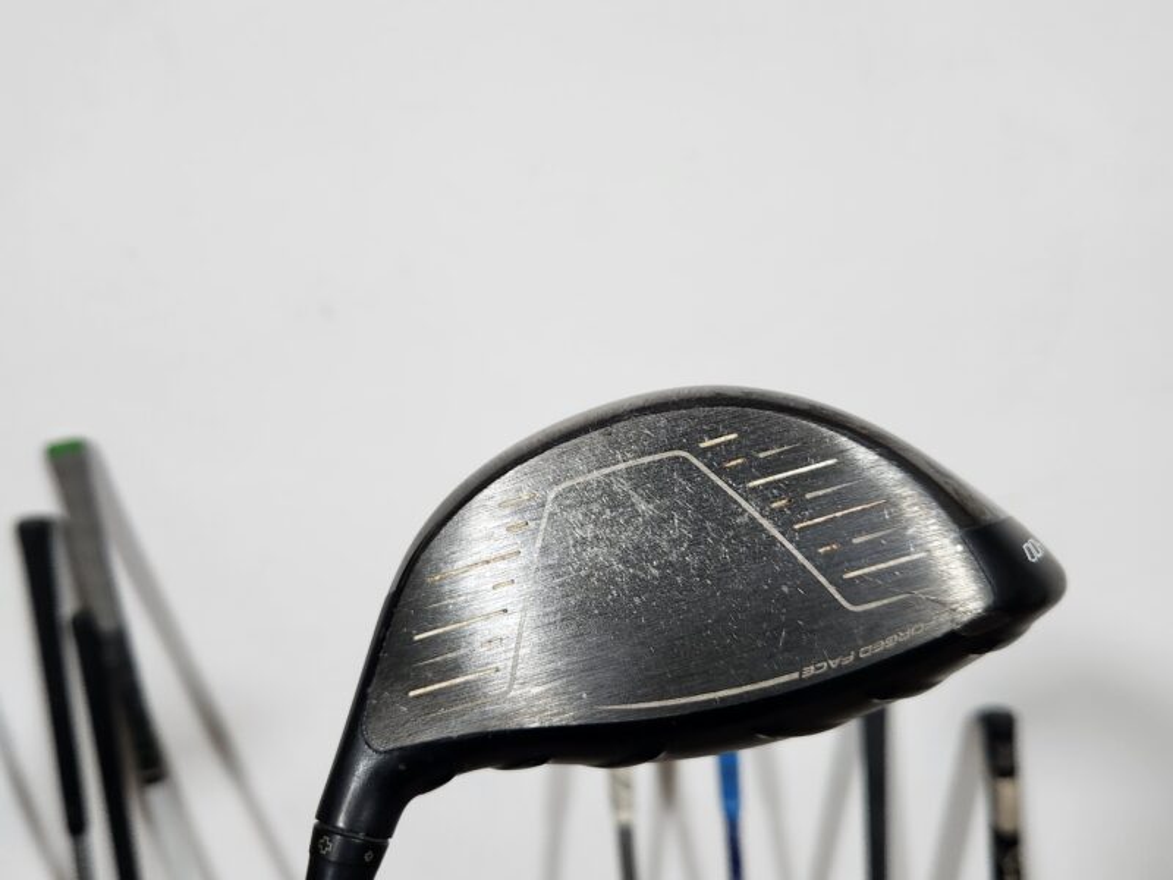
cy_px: 440
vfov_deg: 58.9
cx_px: 586
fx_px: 779
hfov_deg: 73.9
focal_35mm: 23
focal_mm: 5.4
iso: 400
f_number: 1.8
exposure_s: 1/100
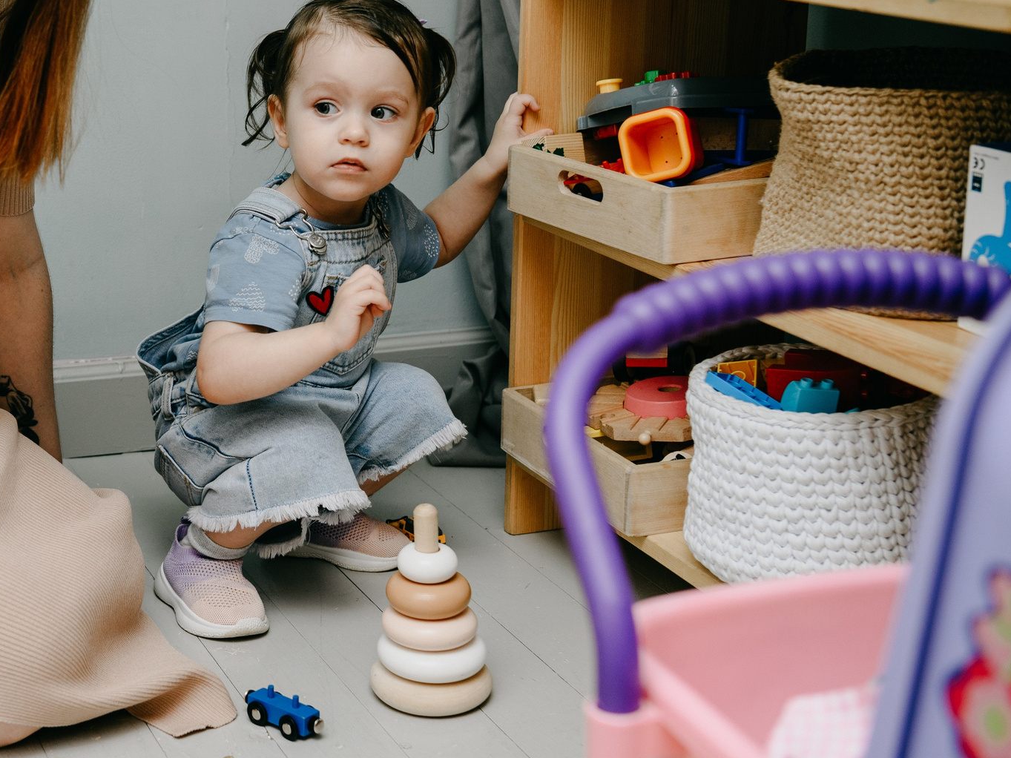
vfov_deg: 22.5
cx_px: 160
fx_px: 1898
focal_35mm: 65
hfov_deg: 29.0
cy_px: 300
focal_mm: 36
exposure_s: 1/160
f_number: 3.5
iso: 125
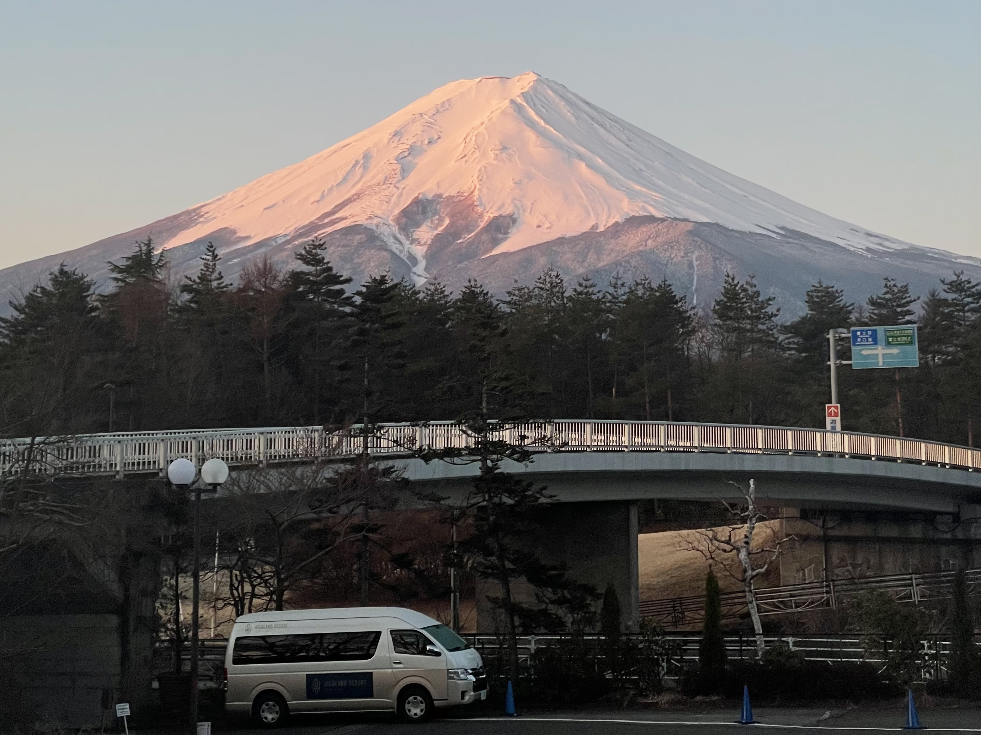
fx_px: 1615
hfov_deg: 33.8
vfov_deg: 25.7
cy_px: 347
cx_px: 446
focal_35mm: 57
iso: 50
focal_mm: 6
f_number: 2
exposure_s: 1/99
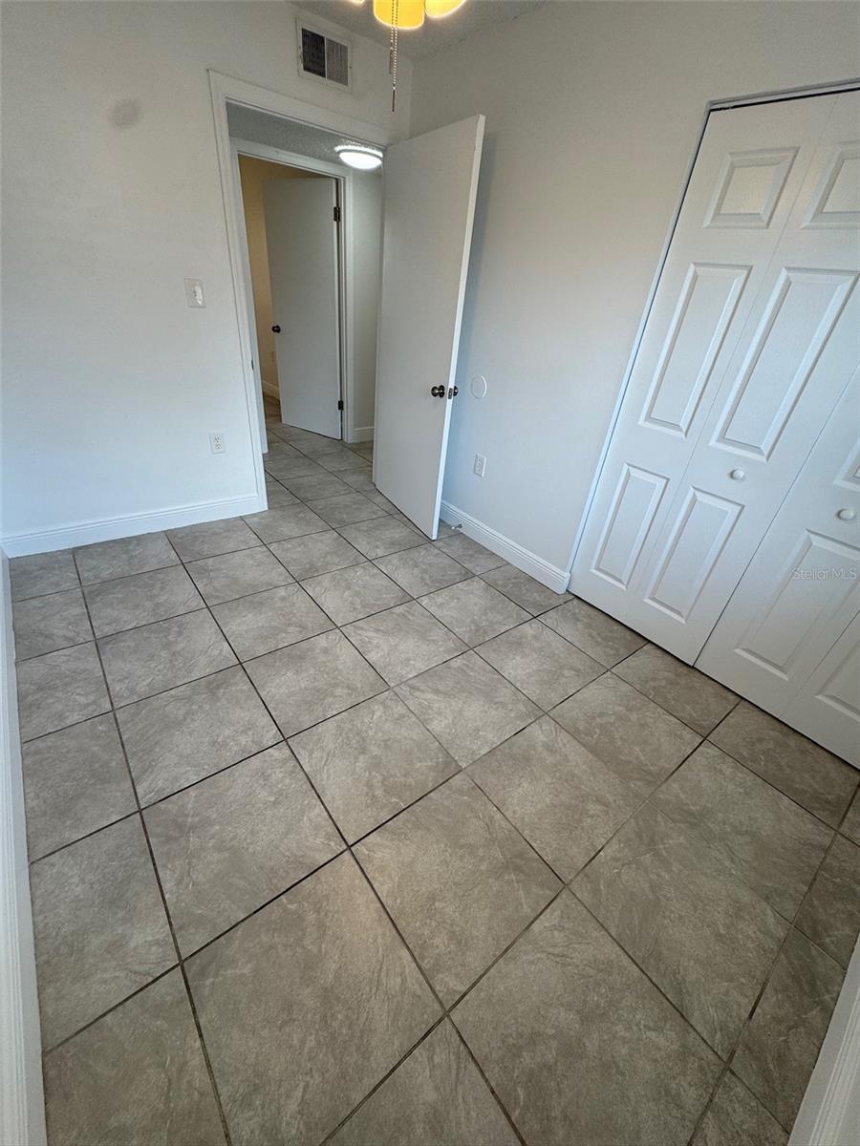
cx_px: 430
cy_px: 573
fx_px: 464
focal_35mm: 14
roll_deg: -6.1
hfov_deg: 85.7
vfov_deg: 102.1
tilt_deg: -32.3
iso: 50
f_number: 2.2
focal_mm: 2.22
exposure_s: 1/120
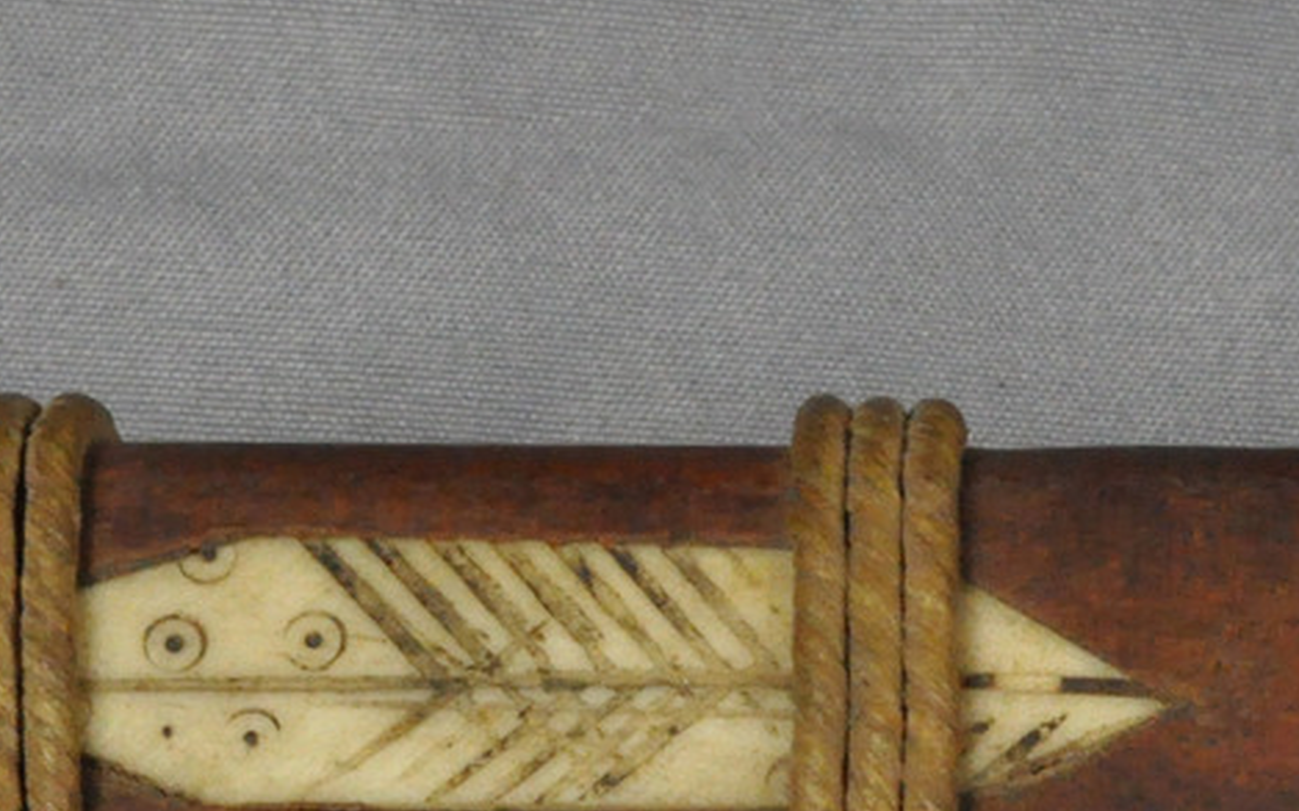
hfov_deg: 9.2
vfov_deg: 5.7
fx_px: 8106
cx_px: 601
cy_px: 630
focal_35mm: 229
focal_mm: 44
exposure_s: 1/30
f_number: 16
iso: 2800
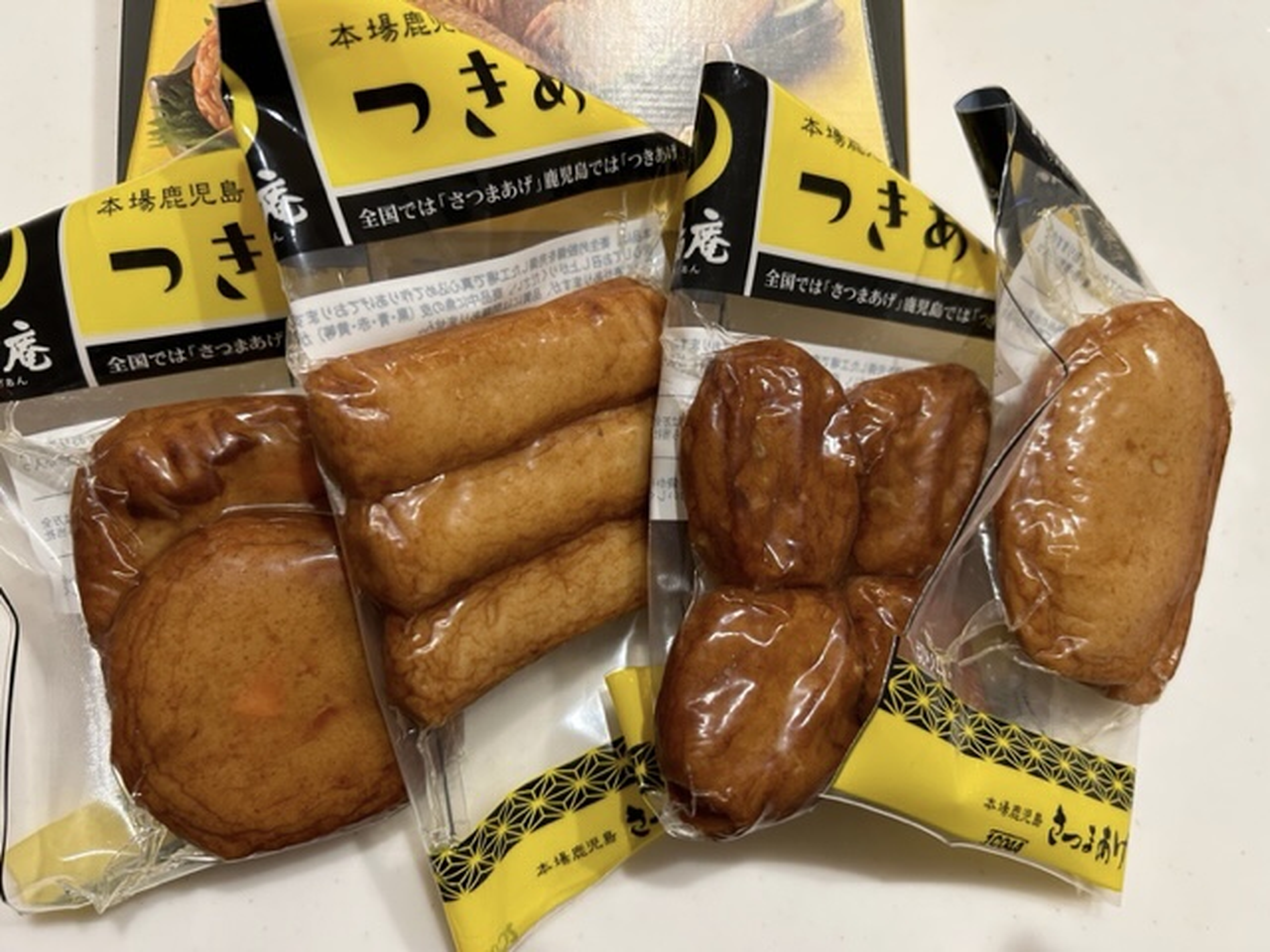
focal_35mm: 26
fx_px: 954
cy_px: 476
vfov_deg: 53.1
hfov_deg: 67.3
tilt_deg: -74.1
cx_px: 635
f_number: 1.5
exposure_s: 1/60
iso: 250
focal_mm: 5.7
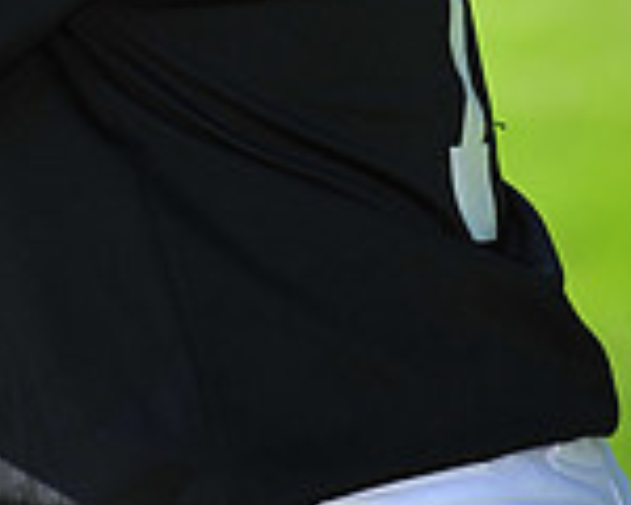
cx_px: -67
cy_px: -690
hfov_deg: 3.4
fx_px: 10477
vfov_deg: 2.7
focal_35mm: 561
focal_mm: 155
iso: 200
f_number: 5
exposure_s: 1/1000
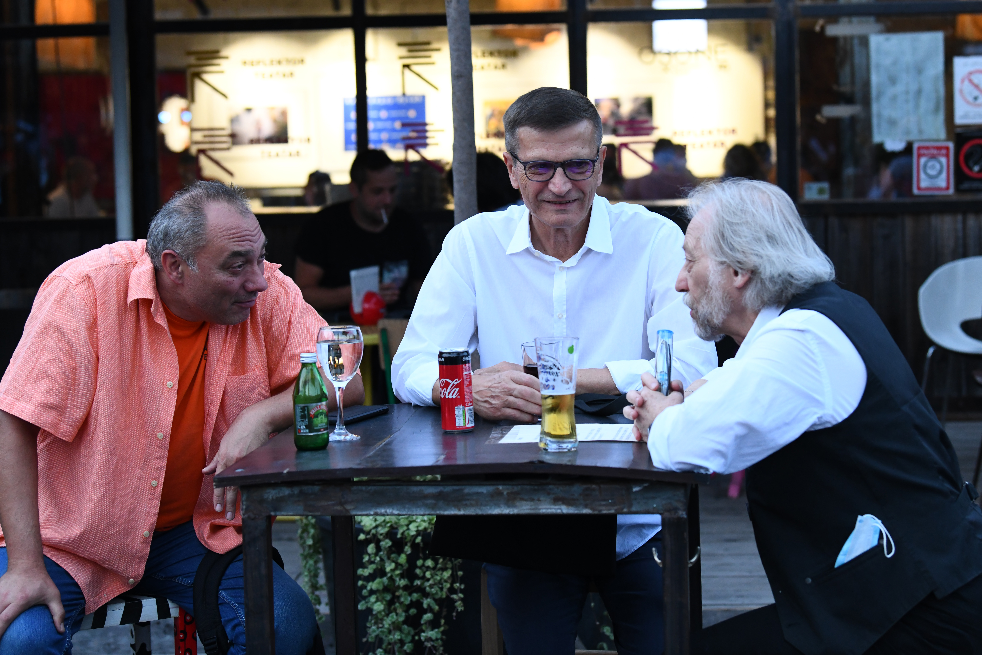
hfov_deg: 28.8
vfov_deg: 19.5
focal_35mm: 70
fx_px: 1909
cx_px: 491
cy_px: 328
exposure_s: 1/200
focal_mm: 70
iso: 2000
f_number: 4
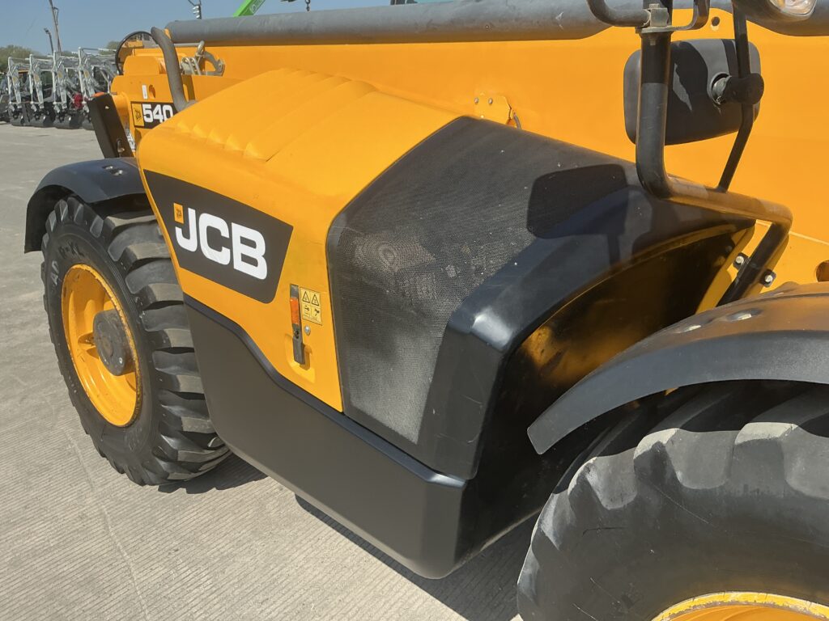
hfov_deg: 63.4
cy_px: 310
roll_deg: -0.6
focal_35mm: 28
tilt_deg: -15.1
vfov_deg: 49.7
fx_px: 671
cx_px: 414
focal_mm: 3
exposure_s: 1/1912
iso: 25
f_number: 1.8
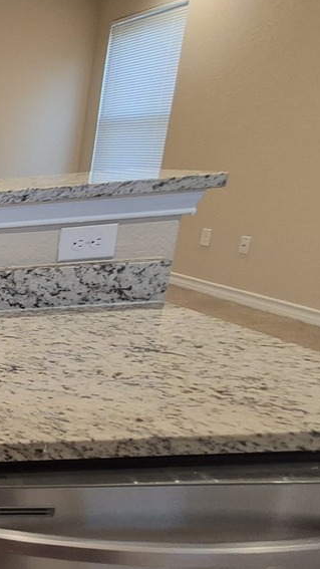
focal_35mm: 36
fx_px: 543
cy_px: 335
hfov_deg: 19.3
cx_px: -316
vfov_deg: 55.0
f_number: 2.2
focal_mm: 1.74
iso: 320
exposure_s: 1/60
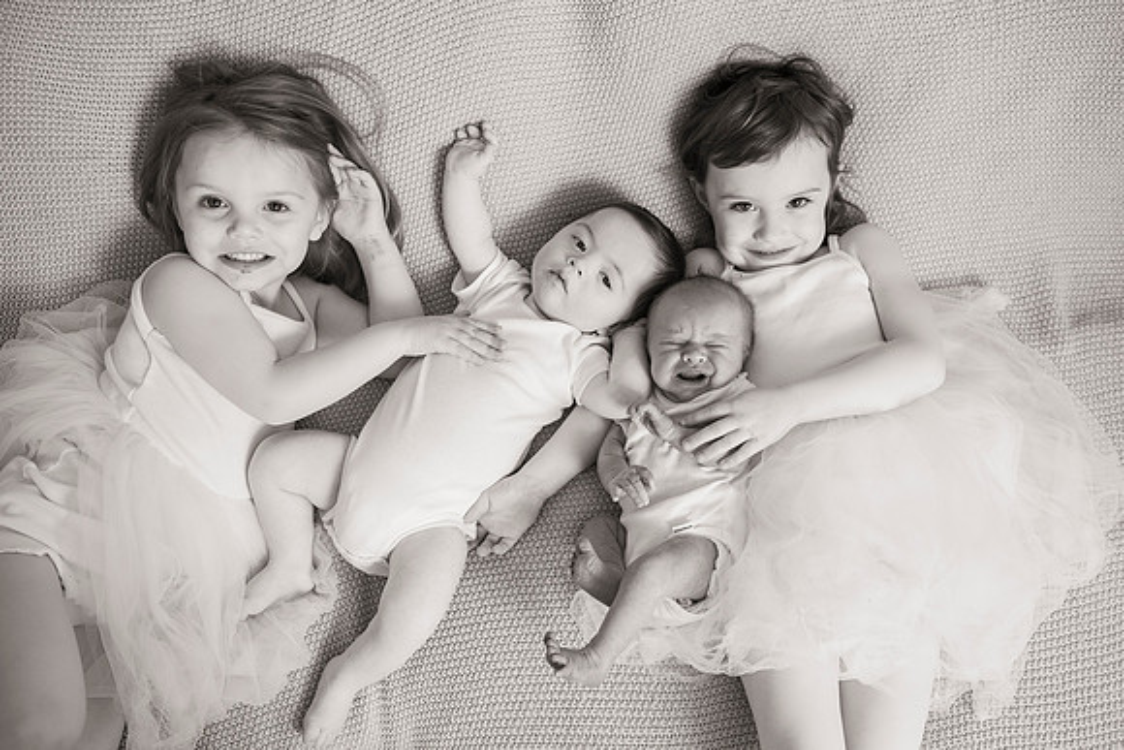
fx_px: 1024
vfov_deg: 40.2
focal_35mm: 33
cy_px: 384
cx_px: 576
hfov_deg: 57.5
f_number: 3.5
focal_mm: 32
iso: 200
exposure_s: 1/125
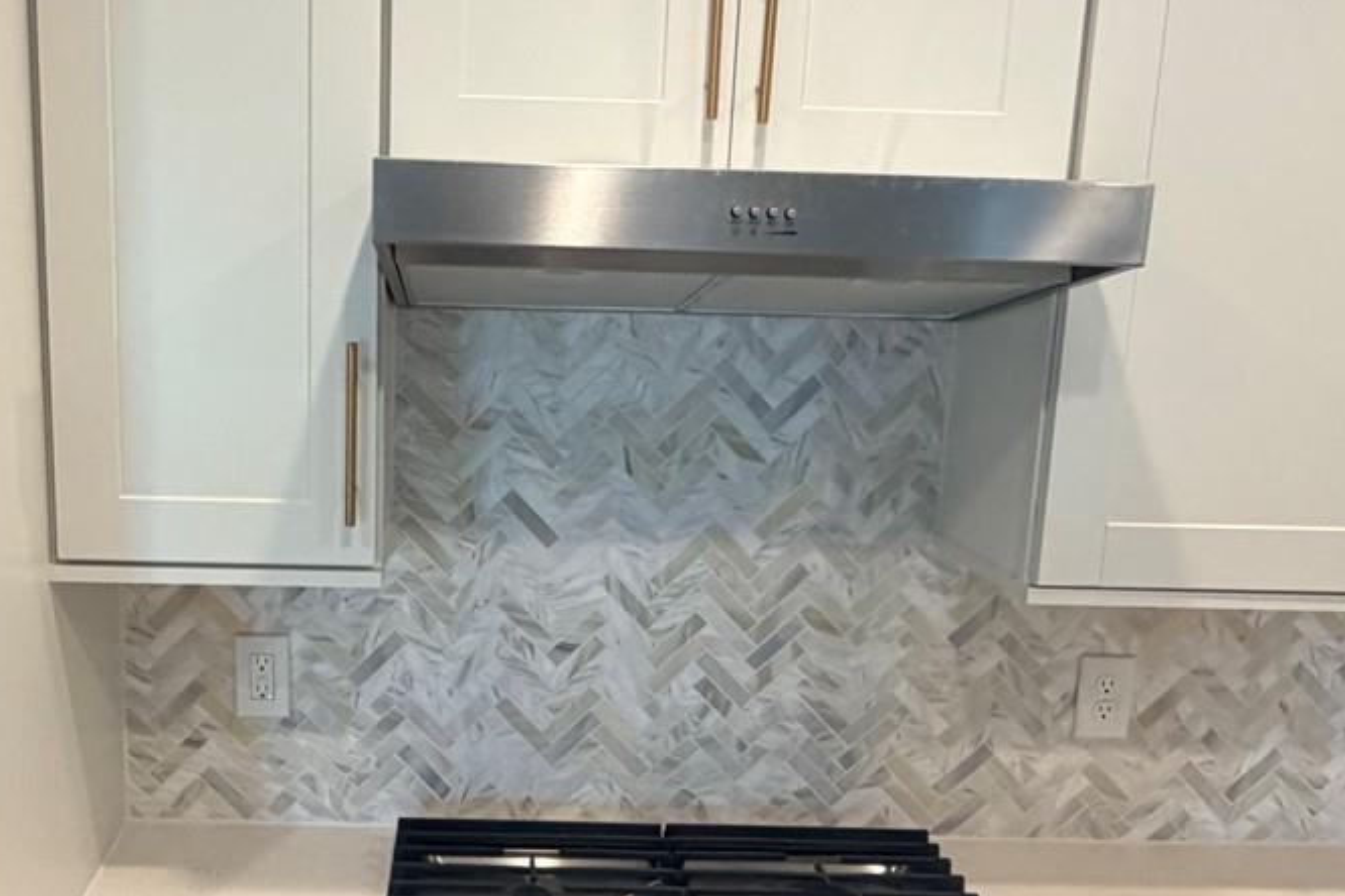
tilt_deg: -10.4
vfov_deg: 37.8
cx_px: 491
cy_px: 498
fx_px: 1308
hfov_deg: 53.7
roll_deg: -2.0
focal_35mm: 35
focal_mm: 2.22
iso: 250
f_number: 2.2
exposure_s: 1/120
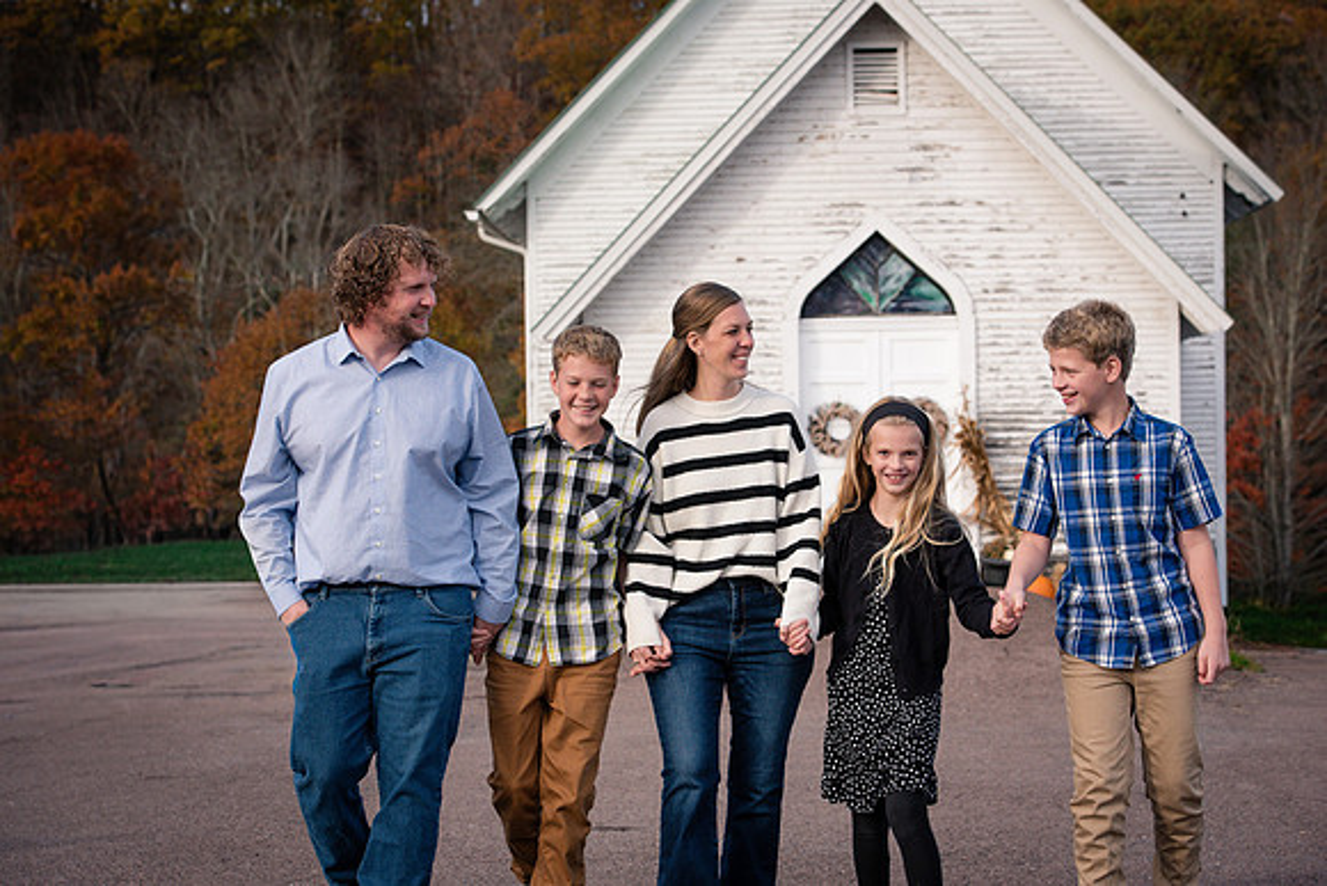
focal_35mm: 78
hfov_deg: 26.0
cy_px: 443
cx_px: 664
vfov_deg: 17.5
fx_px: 2876
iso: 900
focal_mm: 78
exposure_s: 1/1600
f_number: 6.3
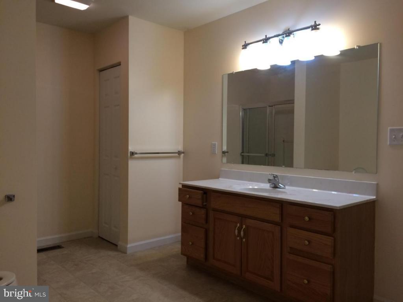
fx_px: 338
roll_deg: +0.2
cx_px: 202
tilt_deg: -2.6
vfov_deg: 48.2
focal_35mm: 29
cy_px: 151
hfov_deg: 61.7
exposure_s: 1/30
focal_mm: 4.15
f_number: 2.2
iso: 40
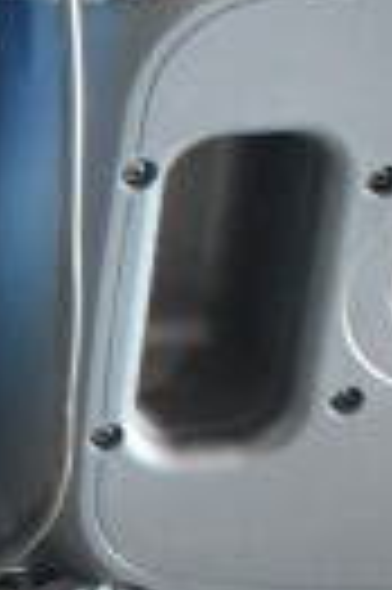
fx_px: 3095
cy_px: 234
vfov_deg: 10.9
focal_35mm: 189
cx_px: -734
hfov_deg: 6.6
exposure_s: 1/30
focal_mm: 18
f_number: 3.5
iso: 4000
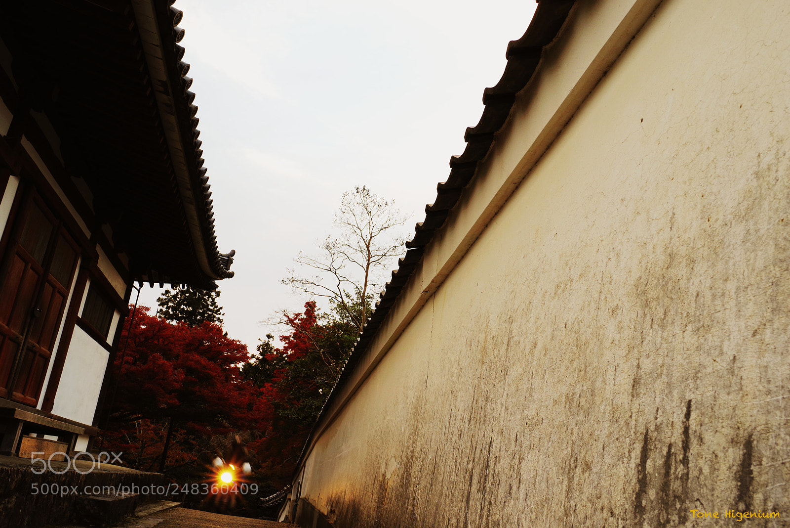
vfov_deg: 42.4
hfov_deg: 60.3
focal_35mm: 31
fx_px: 680
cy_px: 264
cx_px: 395
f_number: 13
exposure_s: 1/8
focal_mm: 31
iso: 200
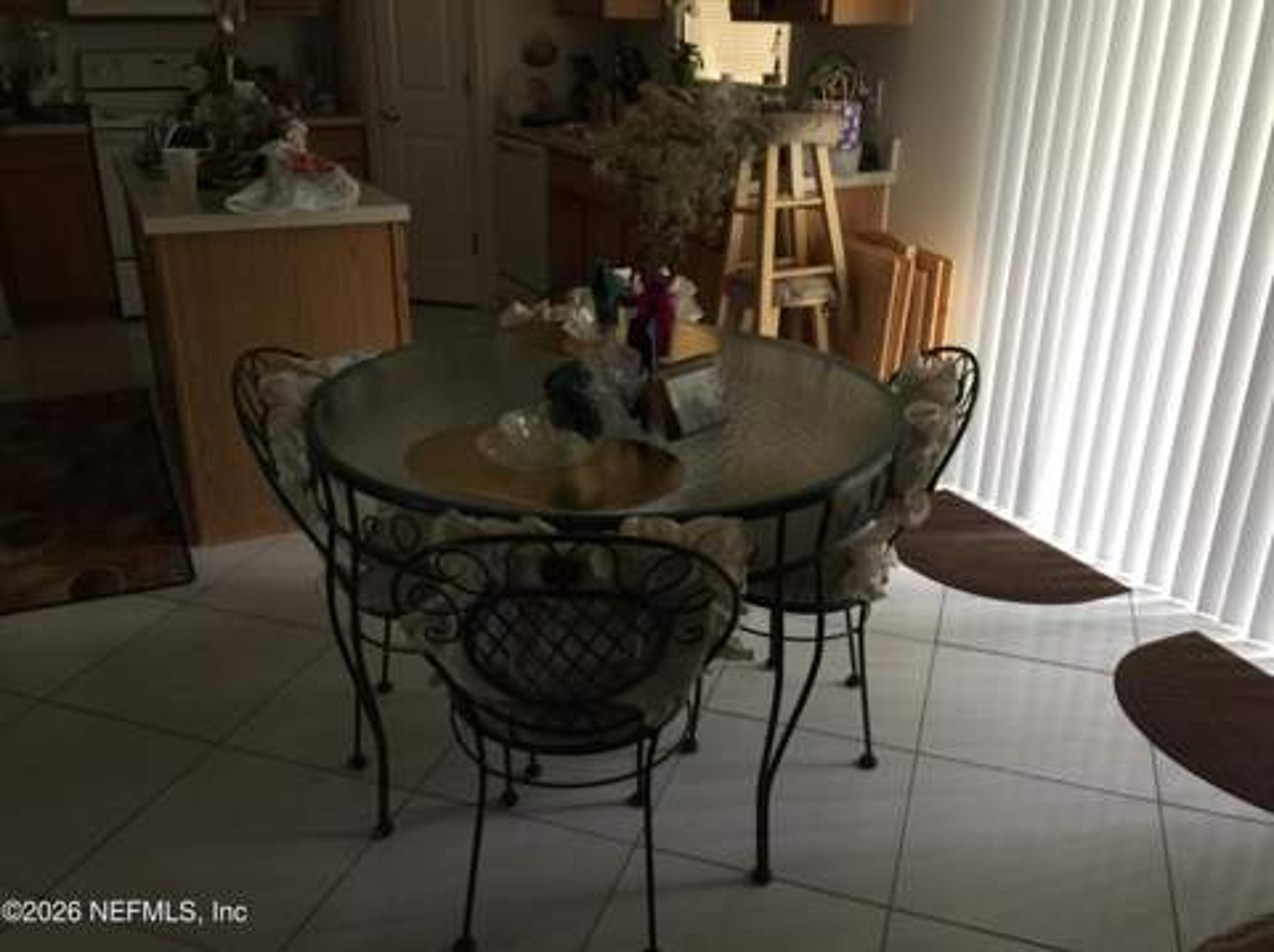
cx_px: 637
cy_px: 476
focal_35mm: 29
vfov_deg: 48.2
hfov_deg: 61.7
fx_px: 1066
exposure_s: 1/4
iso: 80
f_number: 2.2
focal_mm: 4.15
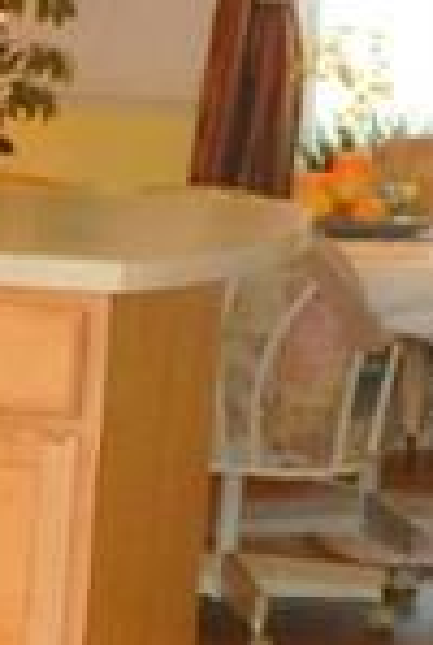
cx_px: -784
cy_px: 727
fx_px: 3071
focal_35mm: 171
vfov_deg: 11.8
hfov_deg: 7.3
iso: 200
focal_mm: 5.6
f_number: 3.7
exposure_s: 1/30
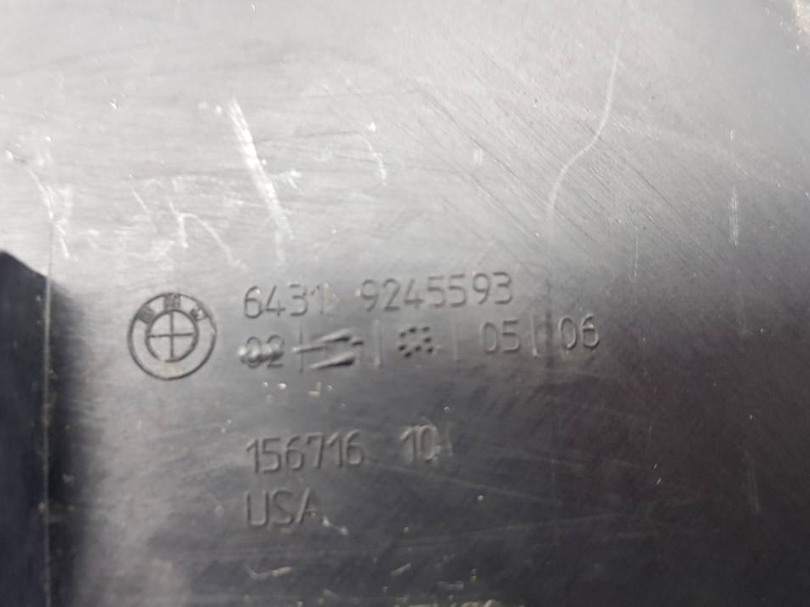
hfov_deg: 63.4
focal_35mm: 28
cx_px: 415
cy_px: 312
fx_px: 655
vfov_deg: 49.7
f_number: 1.7
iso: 160
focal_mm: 4.2
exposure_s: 1/33
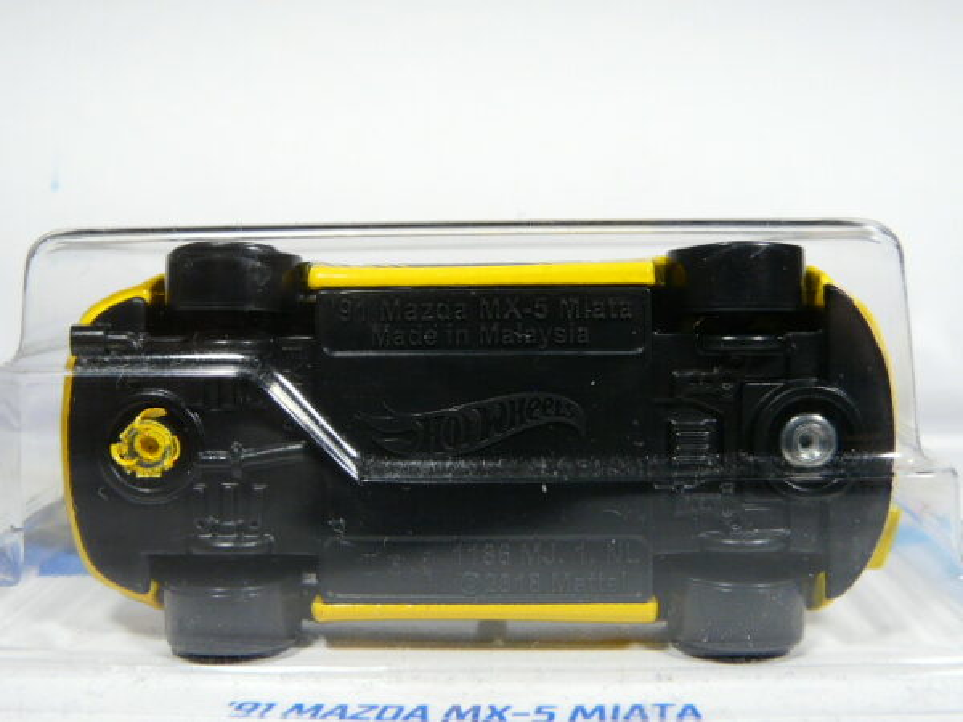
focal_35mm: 39
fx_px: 1085
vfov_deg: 36.8
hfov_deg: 47.9
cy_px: 361
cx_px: 482
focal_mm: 4.6
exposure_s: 1/50
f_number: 2.8
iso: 100
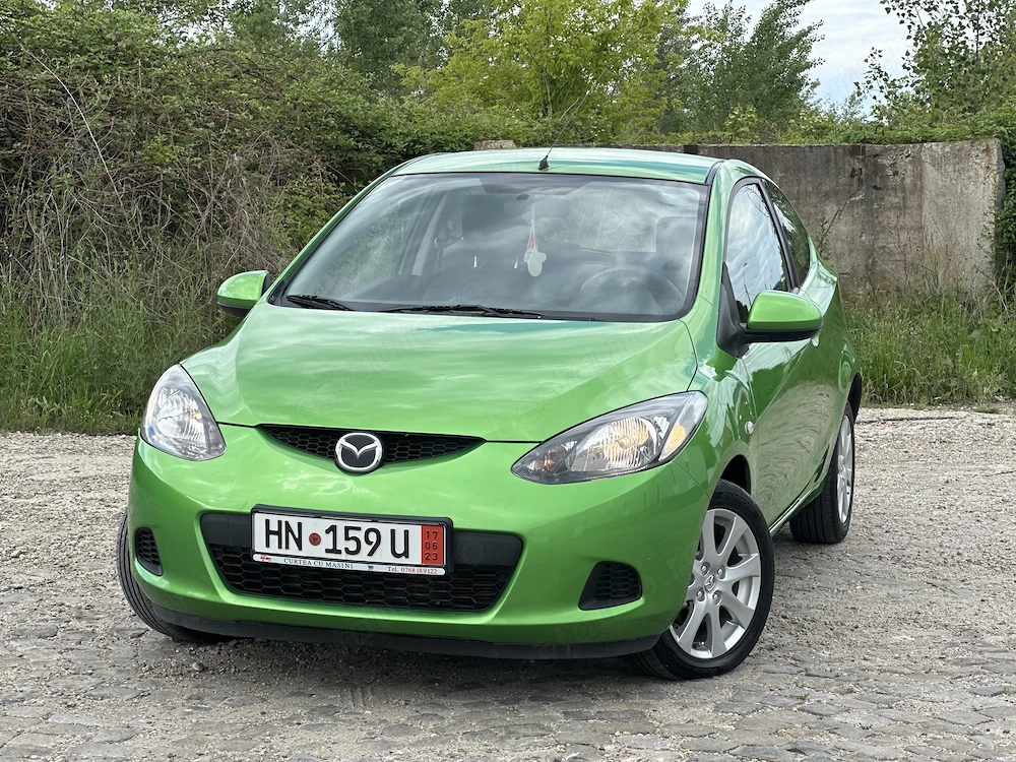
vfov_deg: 19.1
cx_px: 508
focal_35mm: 77
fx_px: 2260
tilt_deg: -3.1
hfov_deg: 25.3
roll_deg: +0.7
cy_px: 381
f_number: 2.8
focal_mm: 9
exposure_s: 1/257
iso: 25
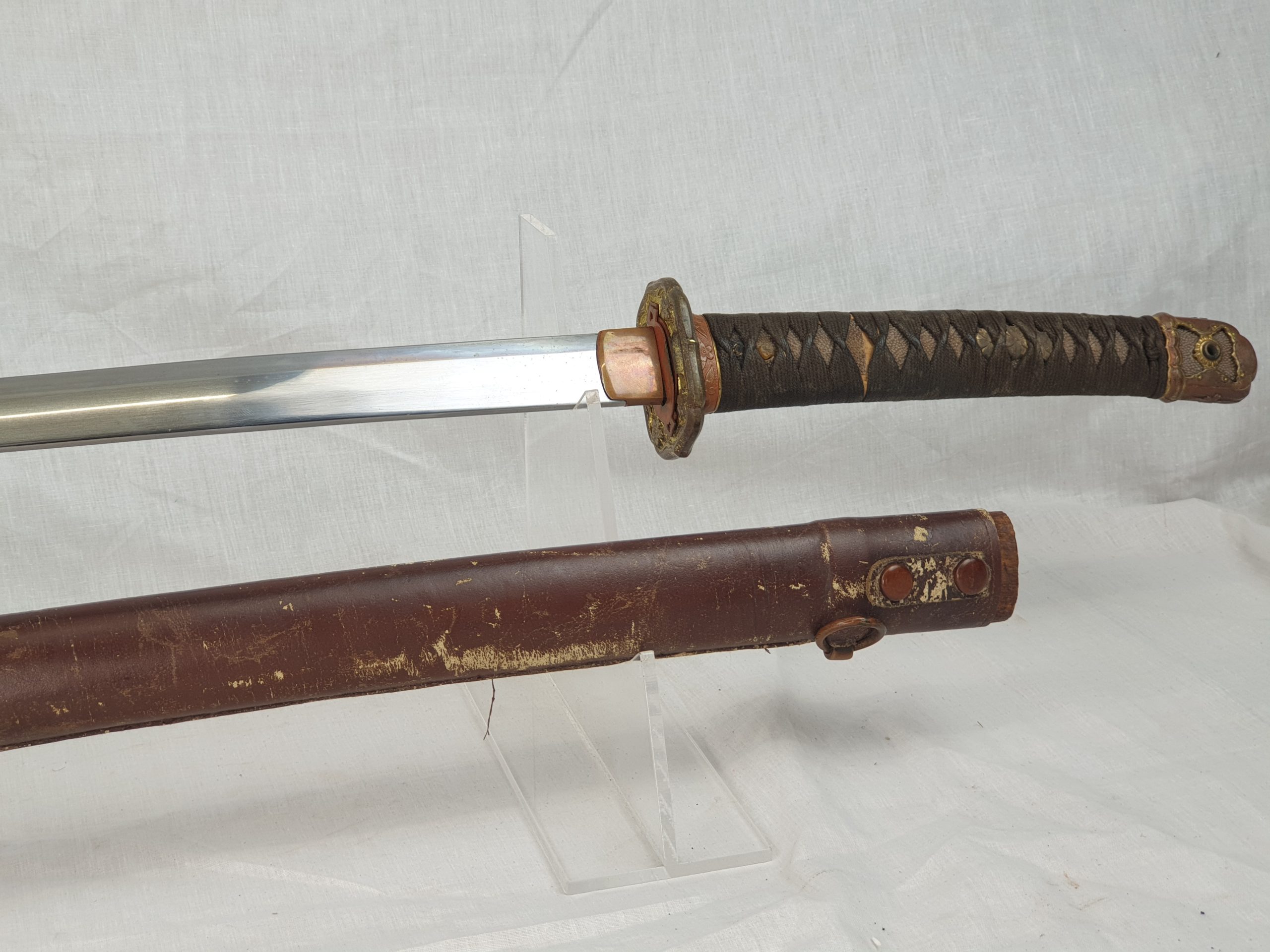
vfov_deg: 28.0
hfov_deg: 36.8
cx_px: 635
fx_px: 1908
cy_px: 476
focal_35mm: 52
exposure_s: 1/33
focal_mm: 6
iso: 100
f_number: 2.4
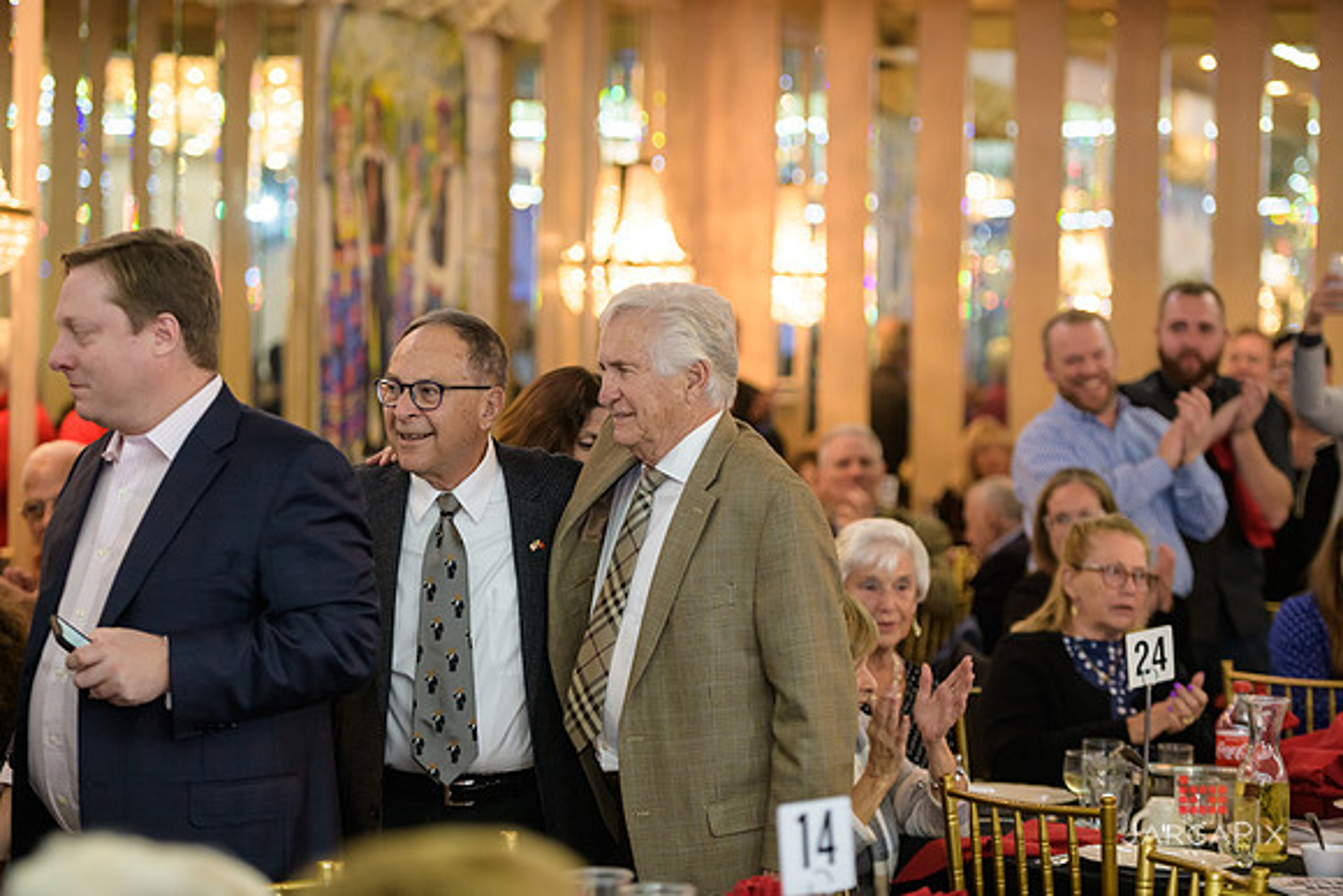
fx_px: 3806
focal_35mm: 102
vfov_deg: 13.4
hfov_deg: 20.0
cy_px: 448
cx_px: 672
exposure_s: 1/125
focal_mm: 102
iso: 1000
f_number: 3.2
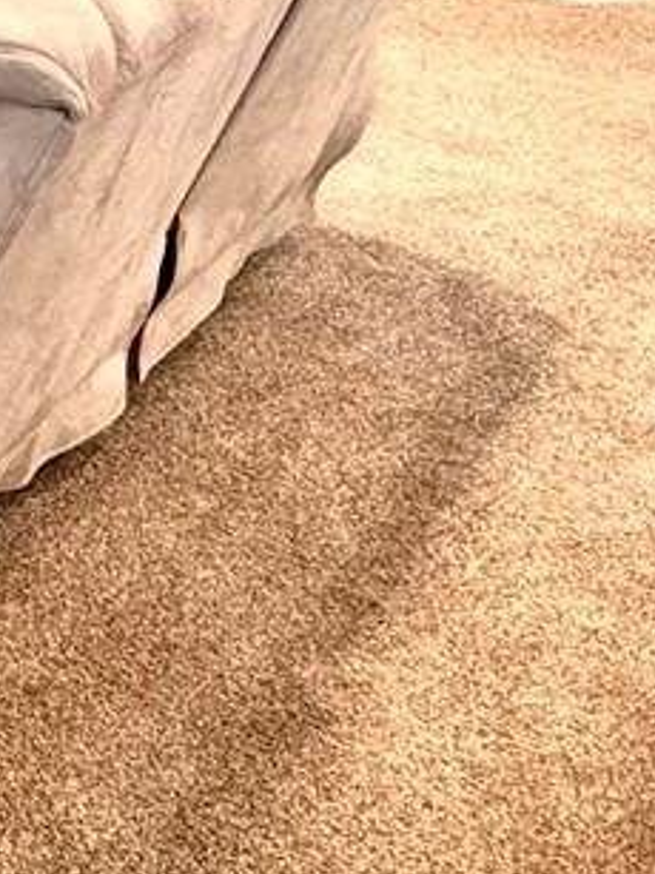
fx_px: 1843
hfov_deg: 17.4
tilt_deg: -21.1
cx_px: -424
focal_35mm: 73
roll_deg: -1.0
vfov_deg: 25.6
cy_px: 48
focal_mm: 2.22
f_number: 2.2
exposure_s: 1/60
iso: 500
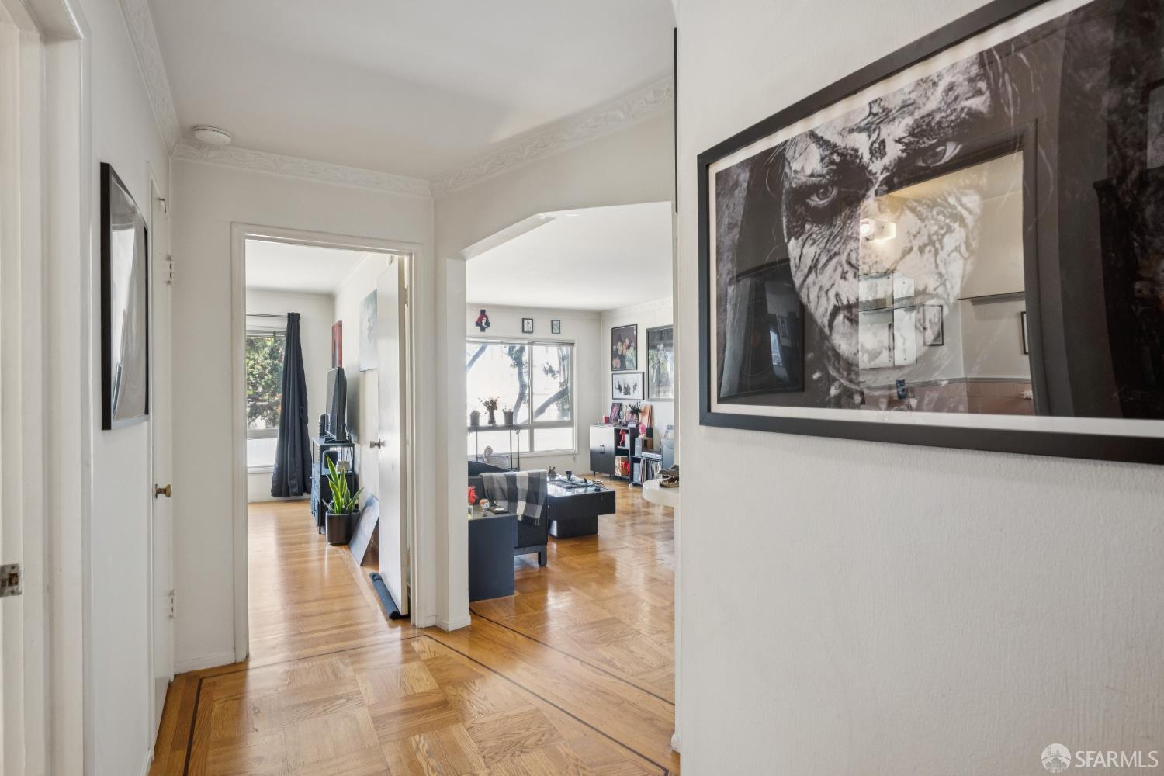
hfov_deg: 90.0
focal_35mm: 18
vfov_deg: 67.4
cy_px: 388
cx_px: 582
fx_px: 582
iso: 400
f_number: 8
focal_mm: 18
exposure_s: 1/25
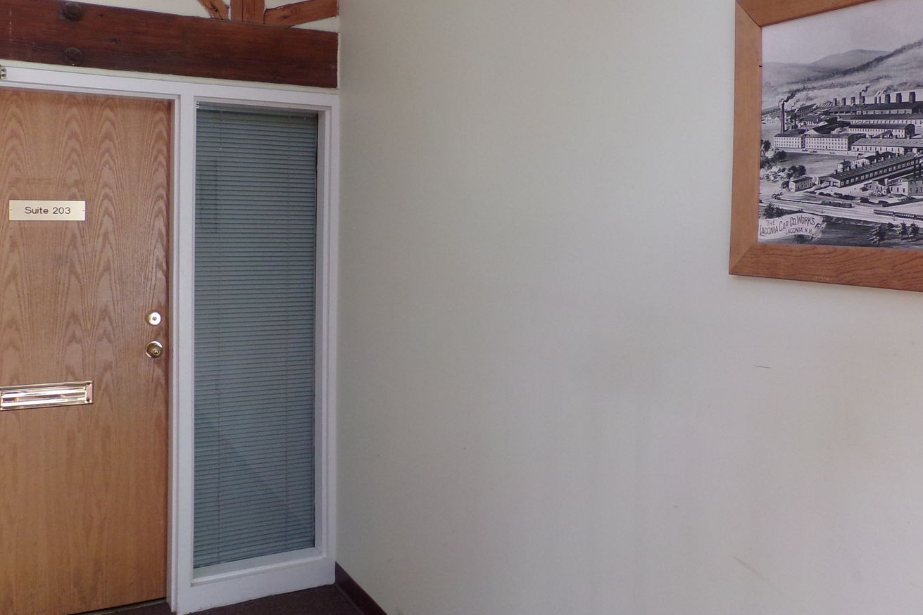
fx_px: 846
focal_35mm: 33
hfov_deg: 57.2
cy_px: 220
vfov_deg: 39.6
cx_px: 478
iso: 178
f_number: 3.2
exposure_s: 1/100
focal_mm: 4.7
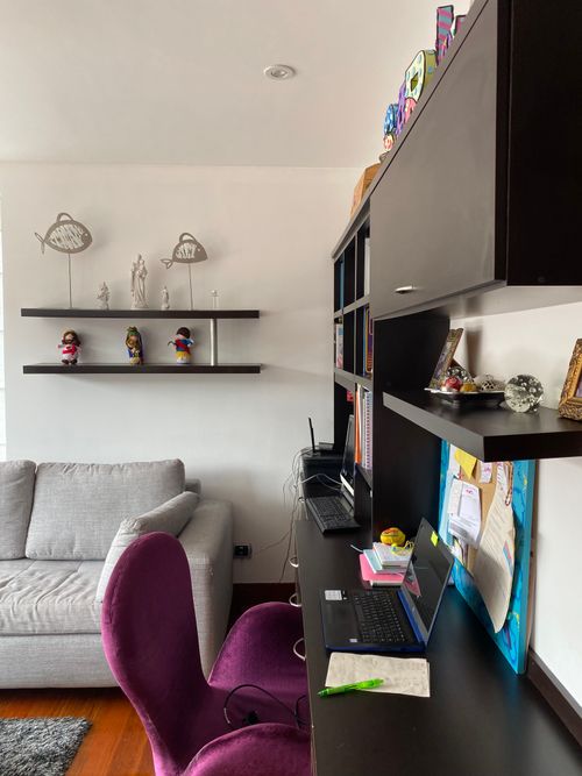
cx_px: 291
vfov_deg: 67.3
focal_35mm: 26
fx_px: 583
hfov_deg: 53.0
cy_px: 388
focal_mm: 4.25
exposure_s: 1/121
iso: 64
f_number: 1.8
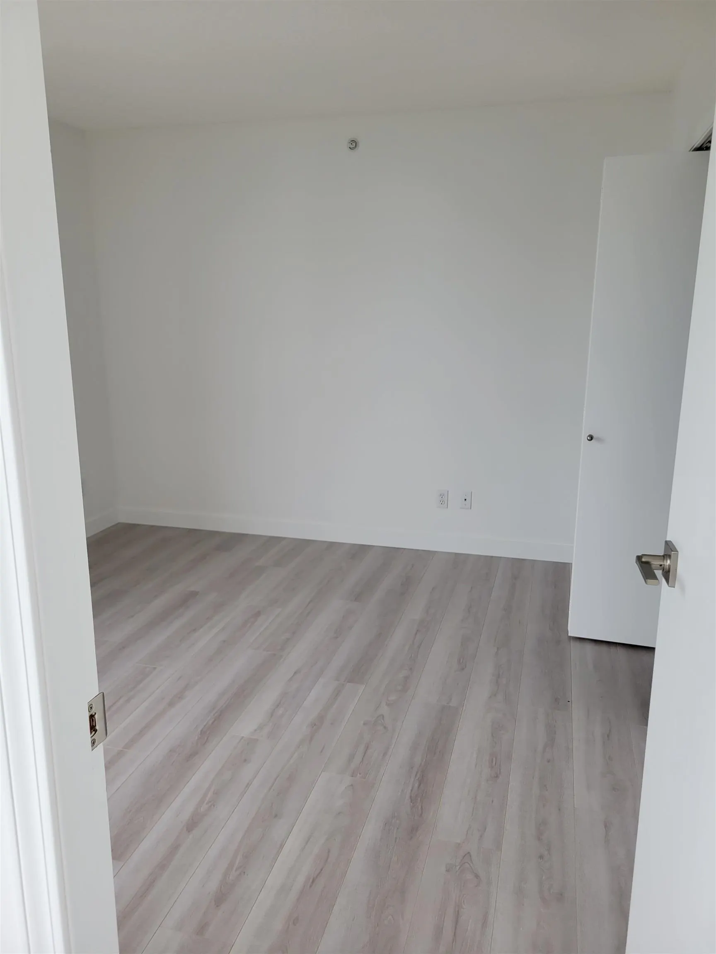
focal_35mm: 26
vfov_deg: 67.3
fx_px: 717
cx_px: 358
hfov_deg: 53.1
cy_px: 477
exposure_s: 1/144
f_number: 1.8
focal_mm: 5.4
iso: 40
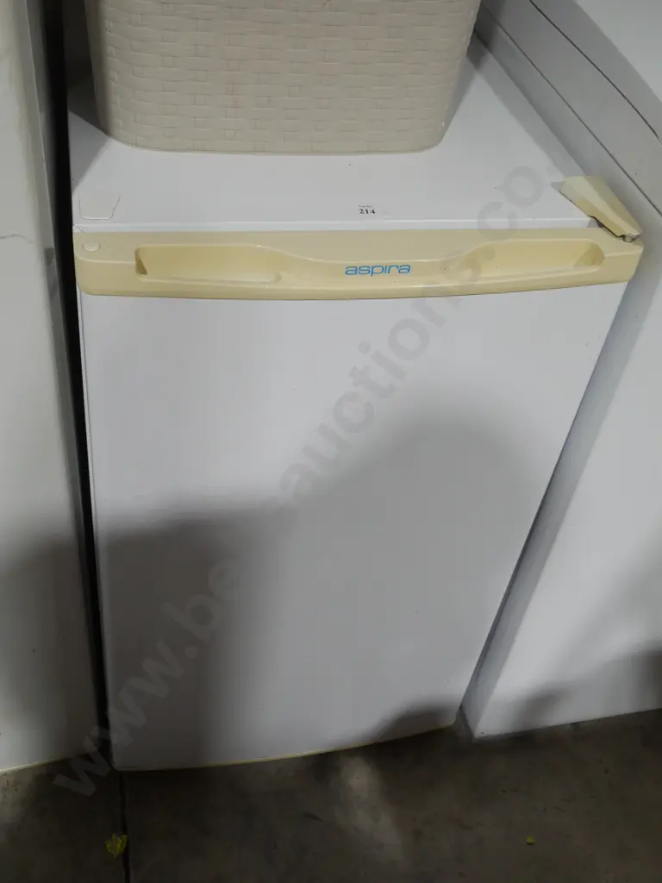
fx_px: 969
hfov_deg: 37.7
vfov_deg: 49.0
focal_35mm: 38
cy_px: 442
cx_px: 331
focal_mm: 19
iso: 1600
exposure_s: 1/60
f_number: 10
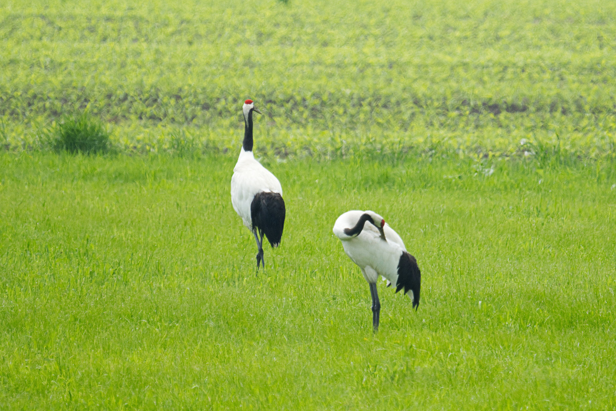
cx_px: 308
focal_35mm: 710
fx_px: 12148
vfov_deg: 1.9
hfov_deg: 2.9
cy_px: 206
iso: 640
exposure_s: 1/500
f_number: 6.3
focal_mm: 473.5
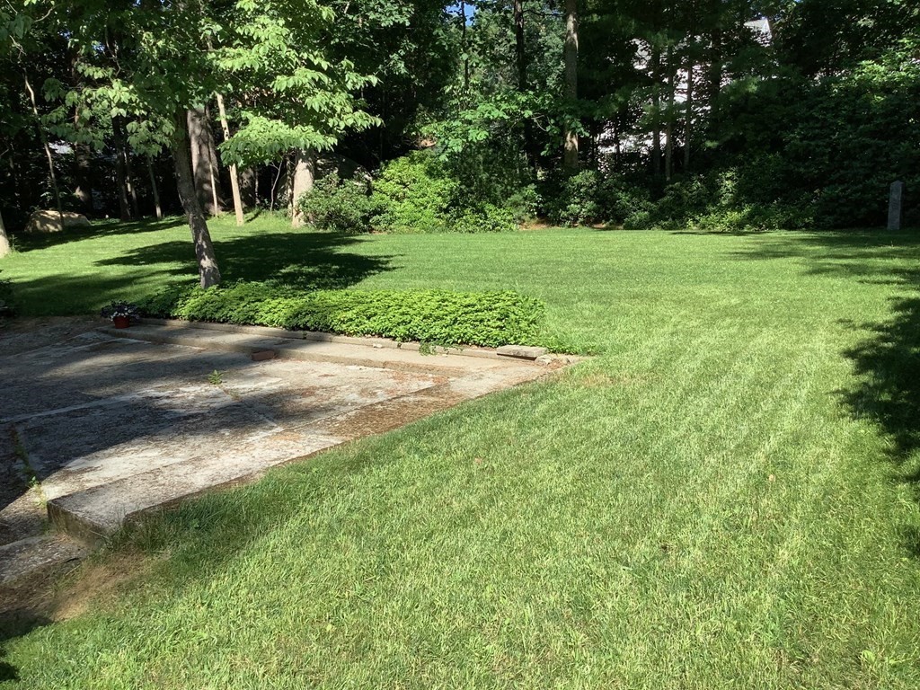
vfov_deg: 45.4
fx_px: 824
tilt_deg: -13.3
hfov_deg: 58.4
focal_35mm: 31
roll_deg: +3.6
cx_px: 460
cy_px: 345
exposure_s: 1/769
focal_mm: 3.3
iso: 25
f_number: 2.4
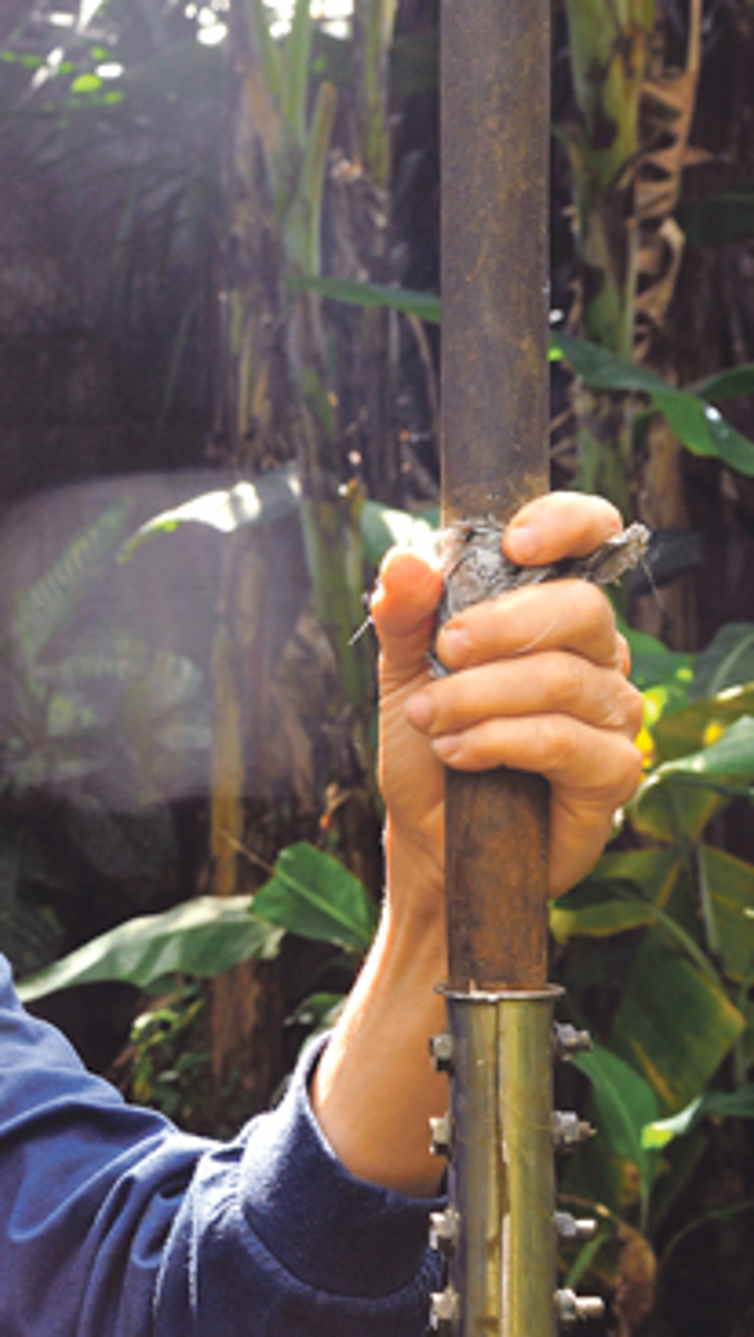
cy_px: 840
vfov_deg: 28.8
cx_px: -255
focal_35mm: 73
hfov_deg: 15.7
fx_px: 2589
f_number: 8
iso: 500
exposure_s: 1/125
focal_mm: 32
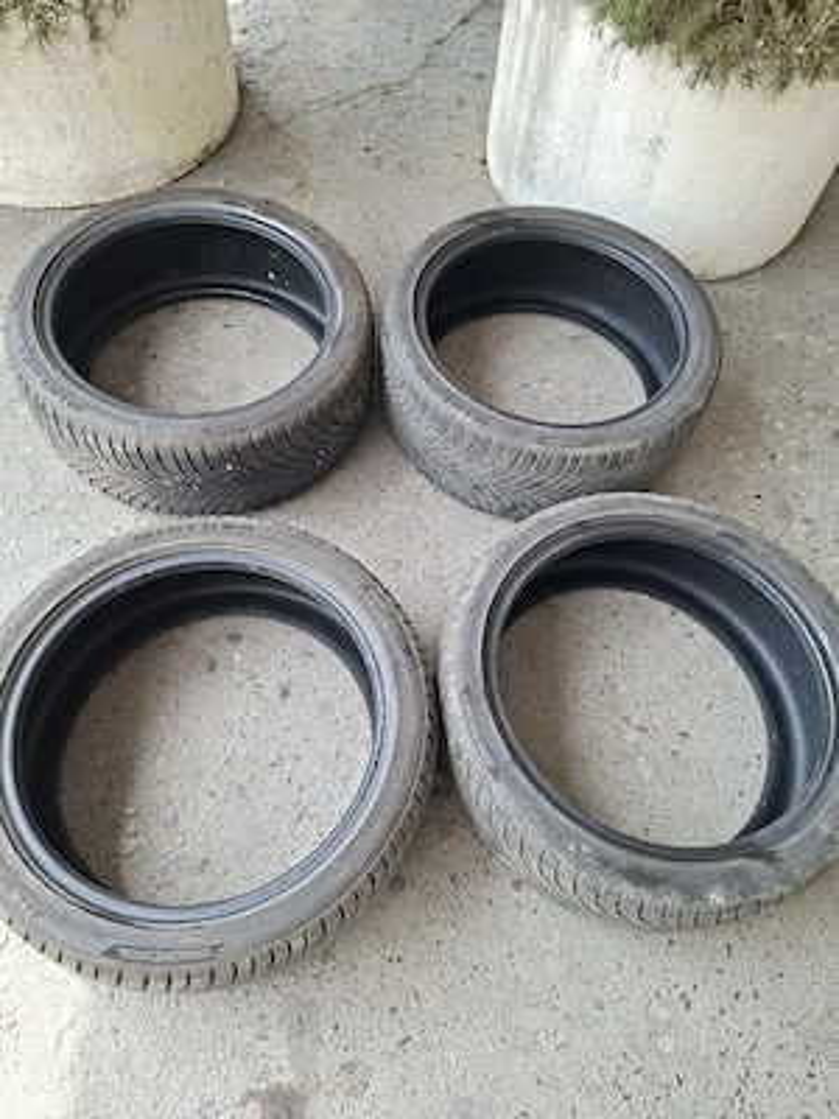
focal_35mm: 23
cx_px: 420
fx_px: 743
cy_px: 560
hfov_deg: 58.9
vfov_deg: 73.9
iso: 50
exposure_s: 1/192
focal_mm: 5.54
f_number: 1.8
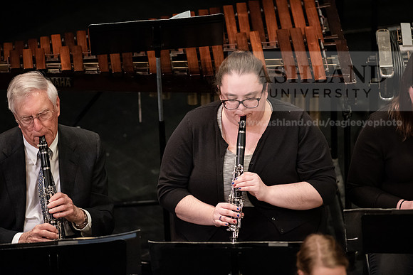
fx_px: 3442
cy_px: 138
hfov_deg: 6.9
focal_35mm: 300
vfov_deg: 4.6
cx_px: 206
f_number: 3.2
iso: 3200
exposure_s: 1/320
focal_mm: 300
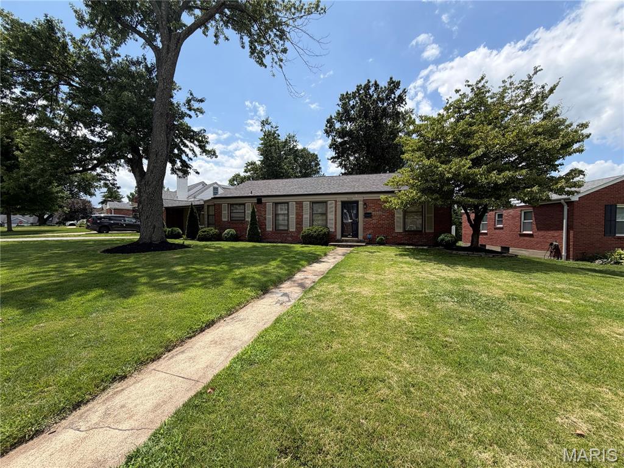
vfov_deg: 85.7
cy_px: 234
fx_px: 252
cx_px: 312
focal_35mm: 14
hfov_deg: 102.1
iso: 25
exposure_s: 1/770
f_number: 2.2
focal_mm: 2.22
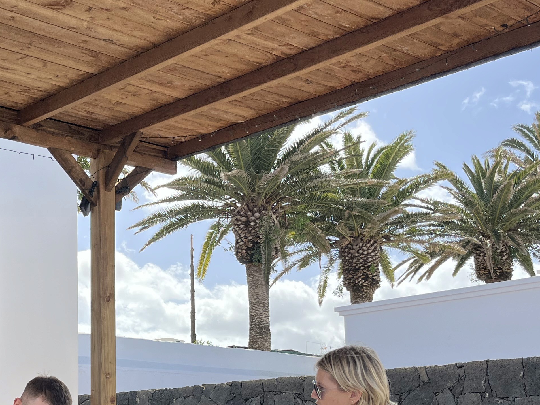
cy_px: 319
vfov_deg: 26.1
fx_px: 858
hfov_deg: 34.3
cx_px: 147
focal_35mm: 55
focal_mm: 5.1
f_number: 1.6
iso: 50
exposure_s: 1/2024
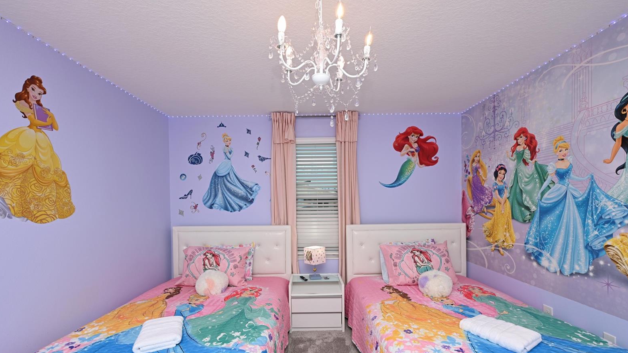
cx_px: 311
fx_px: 250
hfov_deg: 103.0
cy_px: 204
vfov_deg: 70.1
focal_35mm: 15
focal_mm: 14
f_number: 9
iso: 160
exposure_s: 1/60
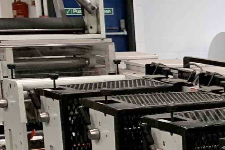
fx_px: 843
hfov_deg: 13.1
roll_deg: -1.4
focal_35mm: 135
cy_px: 203
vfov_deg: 9.9
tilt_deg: -14.8
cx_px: 454
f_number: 1.8
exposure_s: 1/60
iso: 160
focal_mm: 4.25
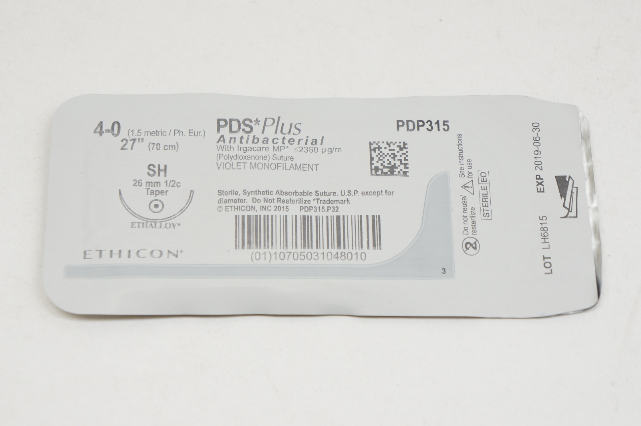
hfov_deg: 26.0
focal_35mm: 78
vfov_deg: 17.5
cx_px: 320
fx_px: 1387
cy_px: 213
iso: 400
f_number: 6.3
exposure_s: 1/80
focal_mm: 52
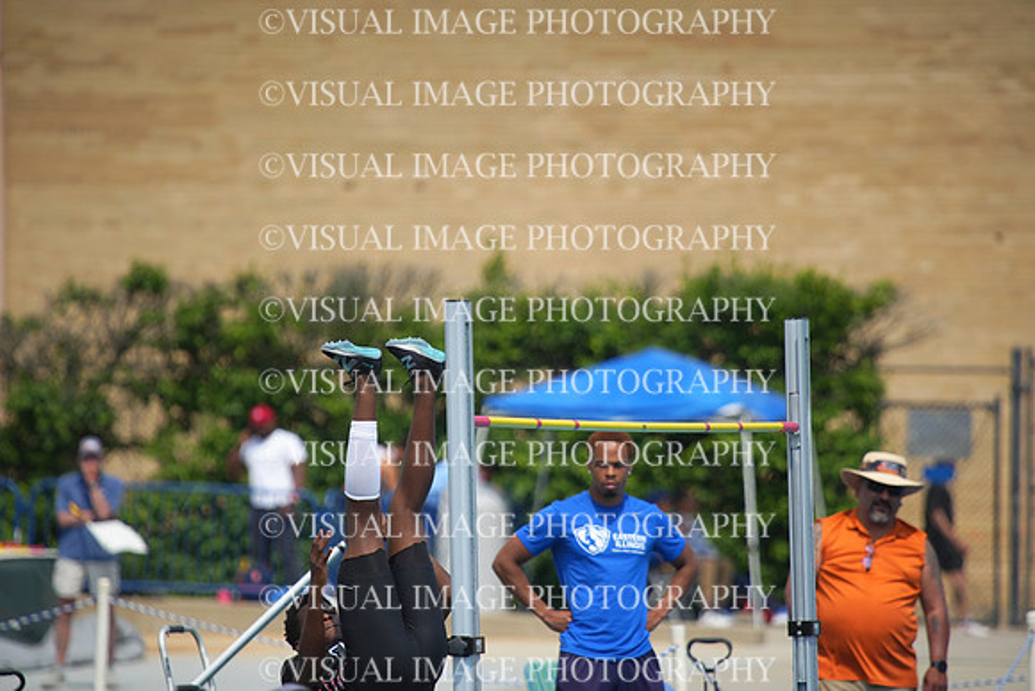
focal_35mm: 400
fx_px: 11502
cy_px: 346
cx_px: 518
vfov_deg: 3.4
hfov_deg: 5.2
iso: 400
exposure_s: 1/2500
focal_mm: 400
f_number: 5.6
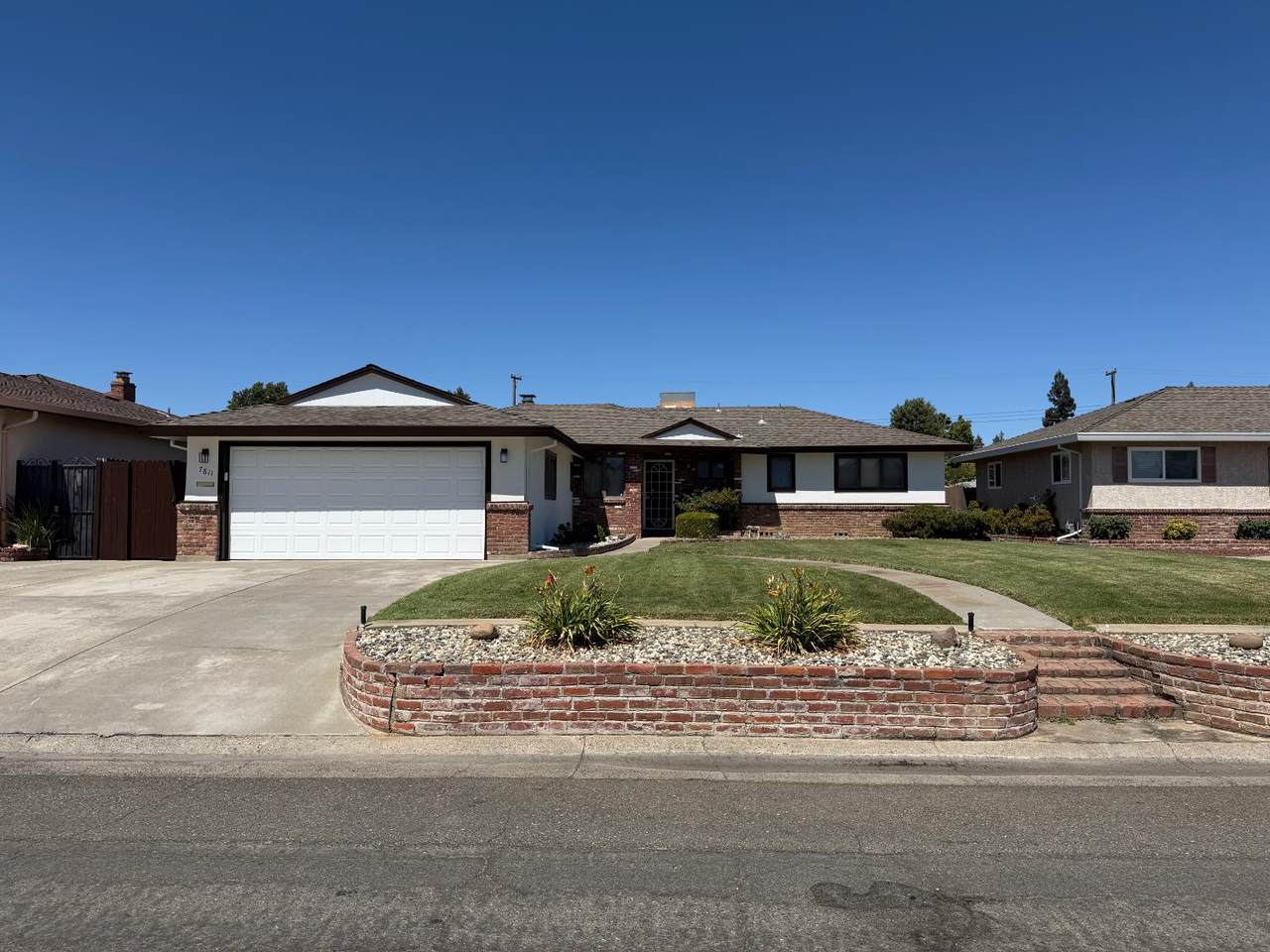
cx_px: 635
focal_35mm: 24
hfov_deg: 71.6
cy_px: 476
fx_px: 881
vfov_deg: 56.8
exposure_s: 1/7353
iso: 80
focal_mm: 6.76
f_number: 1.78
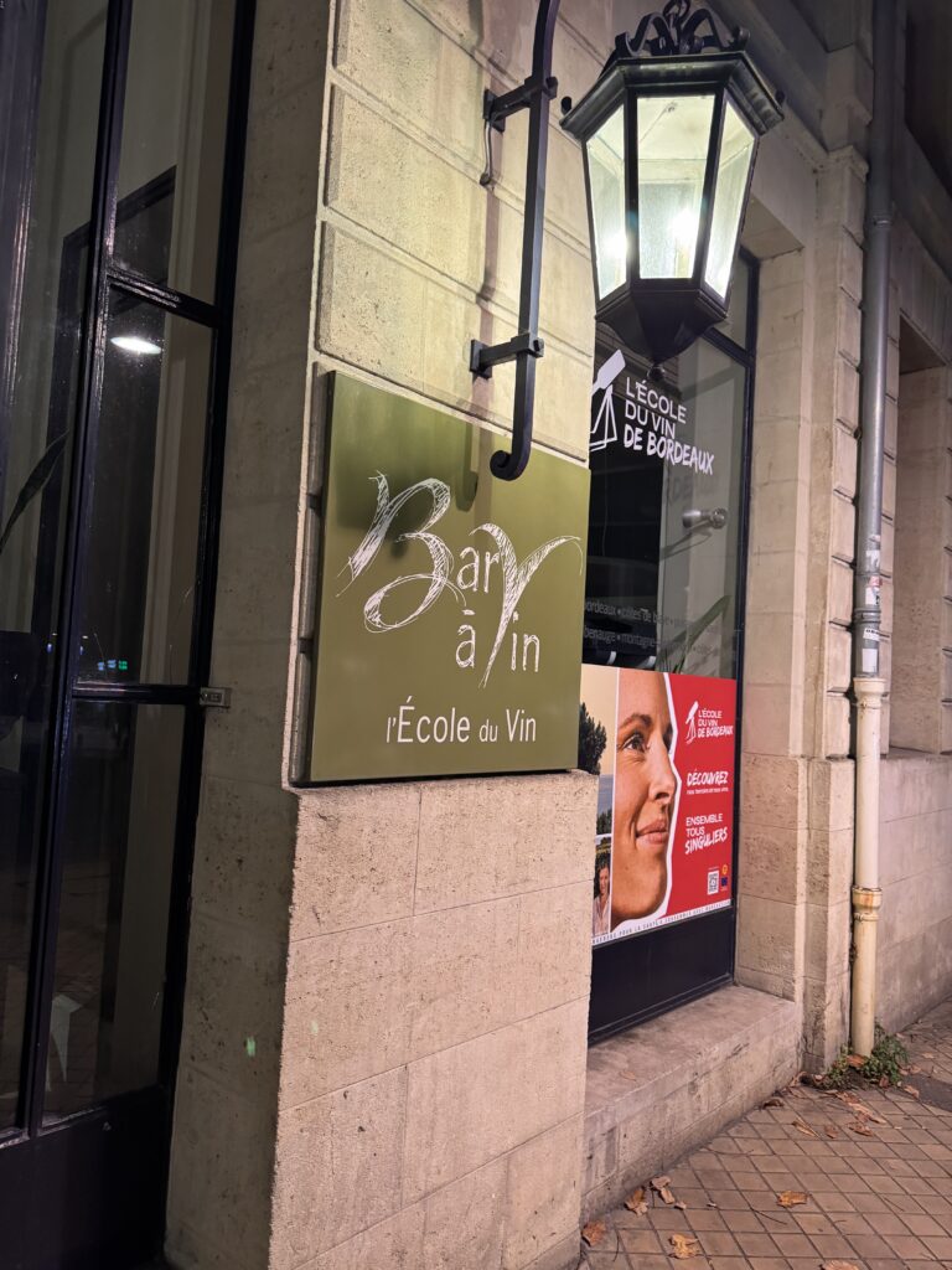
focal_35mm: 24
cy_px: 635
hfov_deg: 56.8
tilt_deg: +4.6
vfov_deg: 71.6
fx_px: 880
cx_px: 476
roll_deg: -2.8
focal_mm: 6.76
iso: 320
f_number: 1.78
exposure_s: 1/50
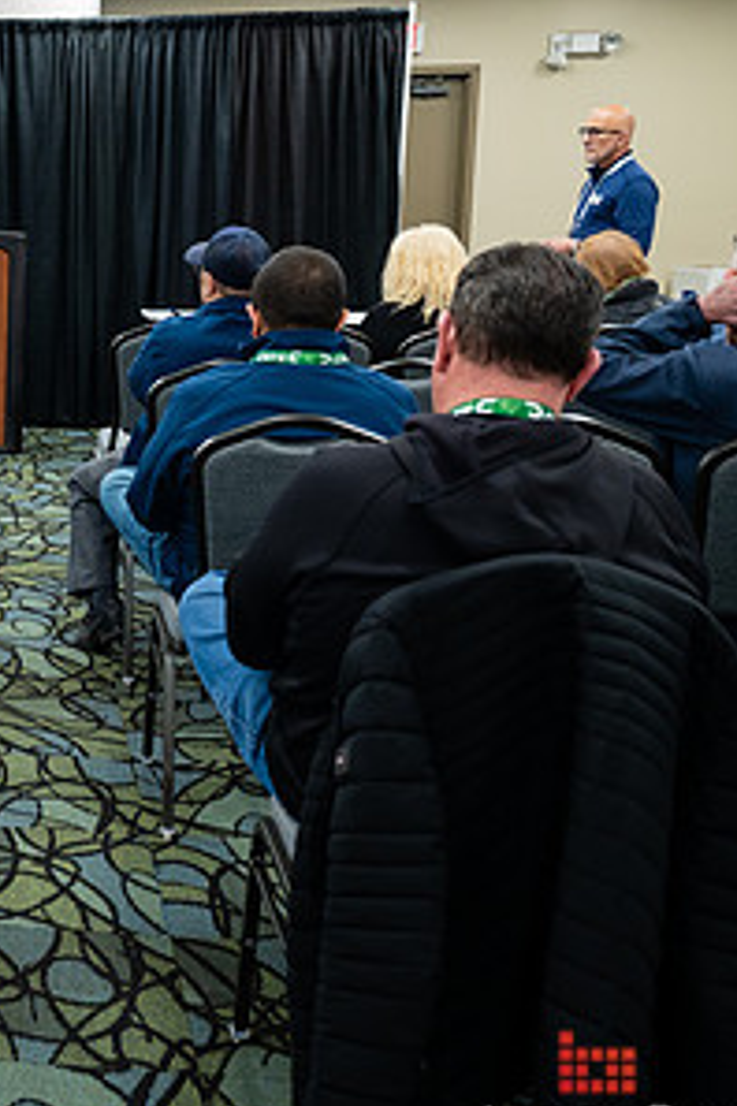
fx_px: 1689
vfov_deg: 36.2
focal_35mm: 55
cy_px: 506
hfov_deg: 21.8
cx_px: -257
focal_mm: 27.5
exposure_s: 1/200
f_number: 4
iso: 2000
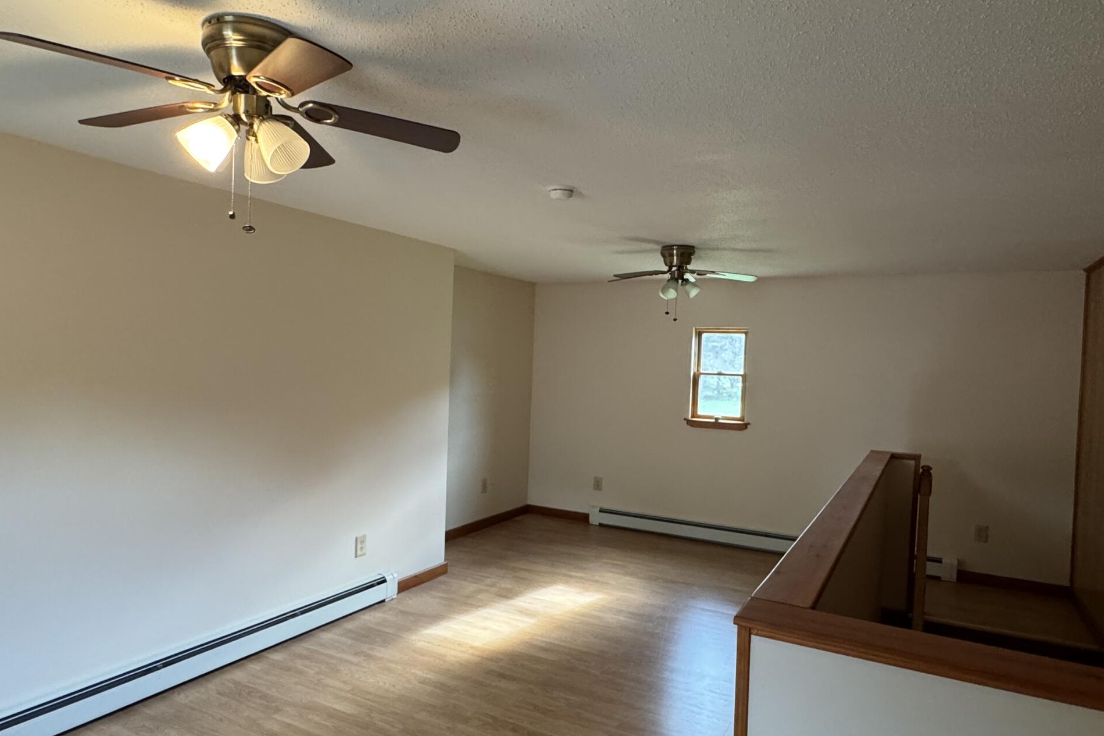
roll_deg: -2.0
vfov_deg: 55.1
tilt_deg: -1.2
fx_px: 705
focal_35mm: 23
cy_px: 379
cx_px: 544
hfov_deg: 76.1
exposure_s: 1/60
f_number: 2.2
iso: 400
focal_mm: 2.22
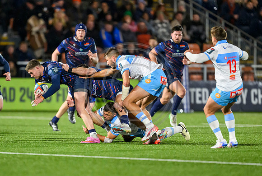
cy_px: 115
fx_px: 4050
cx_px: 106
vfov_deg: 2.5
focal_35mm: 555
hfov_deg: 3.7
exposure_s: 1/1250
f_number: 2.8
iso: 6400
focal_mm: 400
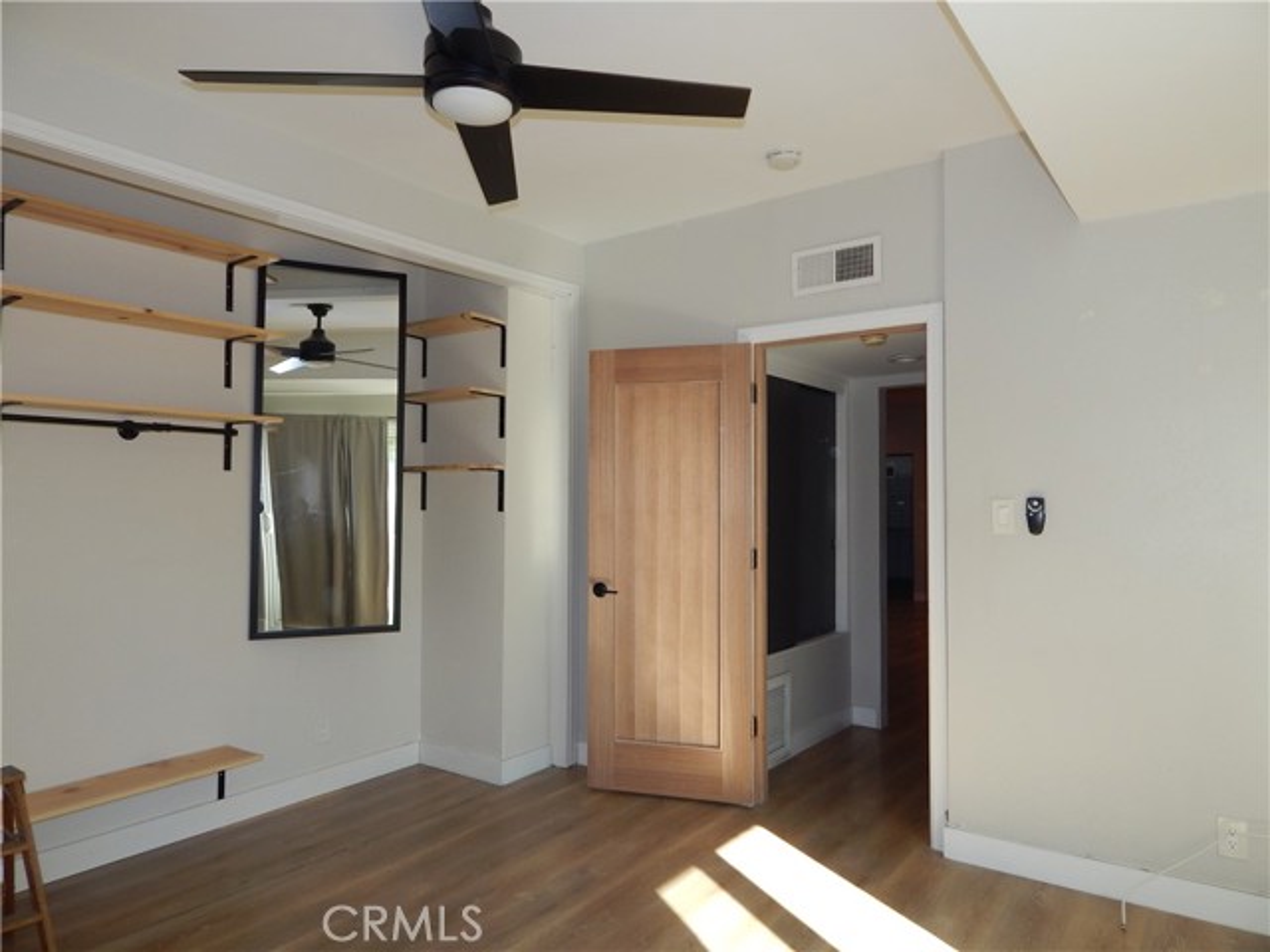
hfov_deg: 73.9
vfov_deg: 58.9
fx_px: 844
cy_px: 476
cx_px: 635
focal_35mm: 23
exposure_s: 1/125
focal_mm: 4
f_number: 3
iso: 125
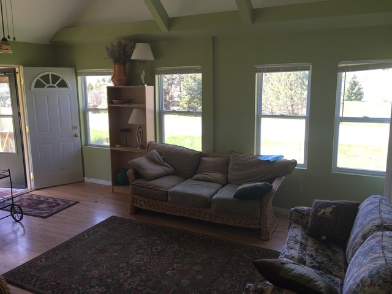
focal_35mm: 29
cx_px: 196
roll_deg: +0.6
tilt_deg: -10.4
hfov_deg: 61.7
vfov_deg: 48.2
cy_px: 147
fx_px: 328
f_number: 2.2
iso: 40
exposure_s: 1/120
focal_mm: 4.15
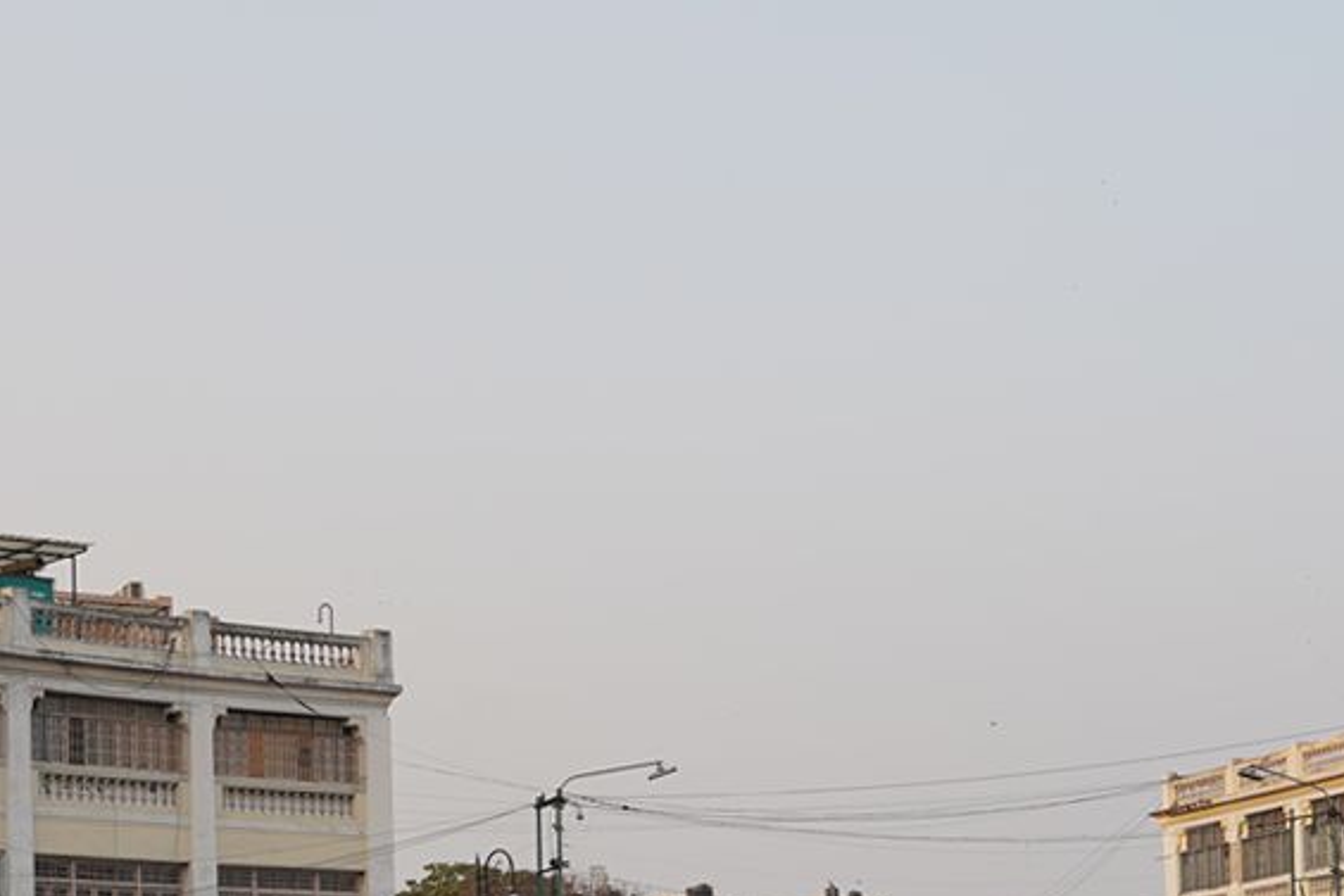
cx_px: 778
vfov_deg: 15.7
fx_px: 3174
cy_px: 936
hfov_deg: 23.9
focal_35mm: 85
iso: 100
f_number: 5.6
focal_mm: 24
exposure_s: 1/100
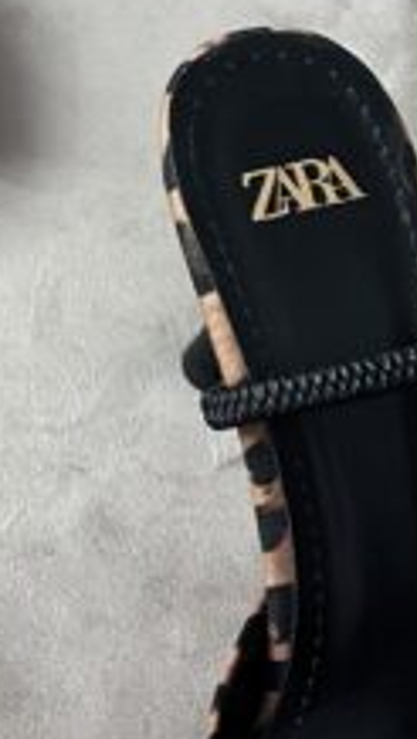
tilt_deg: -56.7
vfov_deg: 20.5
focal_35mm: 104
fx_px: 2040
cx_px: -92
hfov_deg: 11.4
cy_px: 444
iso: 400
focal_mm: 5.7
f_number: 1.5
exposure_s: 1/33
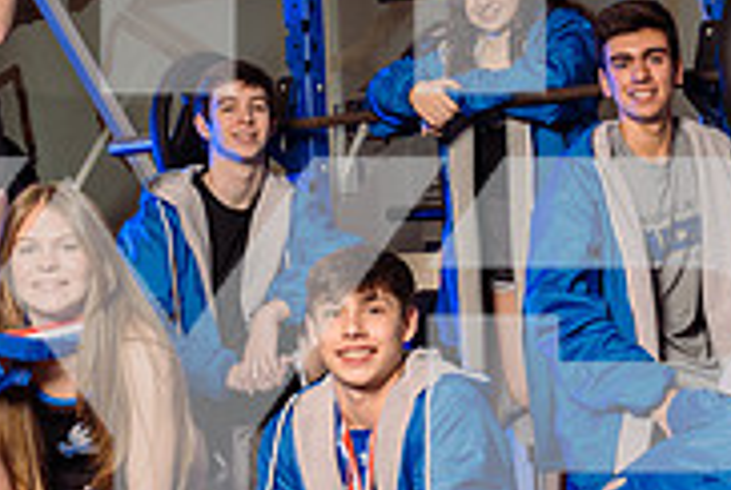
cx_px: 349
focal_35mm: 89
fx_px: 1810
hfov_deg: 22.8
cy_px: 372
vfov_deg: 15.3
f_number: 8
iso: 250
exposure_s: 1/200
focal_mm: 28
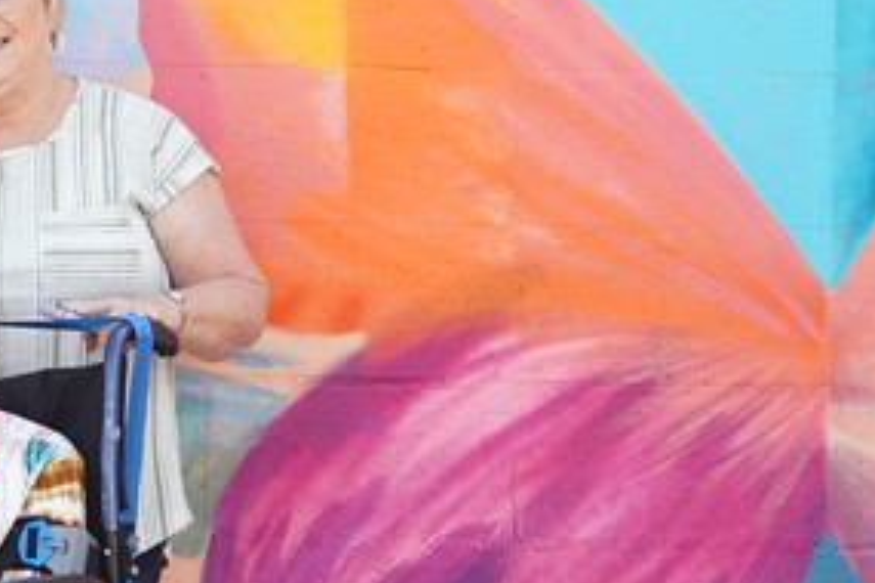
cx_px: 150
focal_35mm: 208
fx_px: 5055
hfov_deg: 9.9
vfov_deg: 6.6
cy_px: 133
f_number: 5.6
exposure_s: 1/100
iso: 100
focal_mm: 37
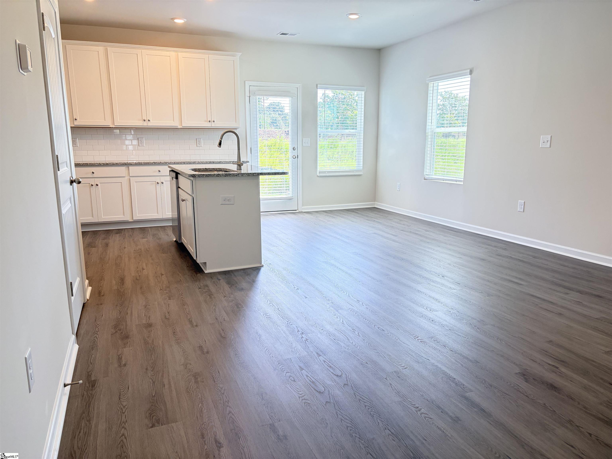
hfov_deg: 67.3
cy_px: 230
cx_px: 306
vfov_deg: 53.1
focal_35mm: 26
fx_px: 460
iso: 125
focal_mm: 5.96
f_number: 1.6
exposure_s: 1/121
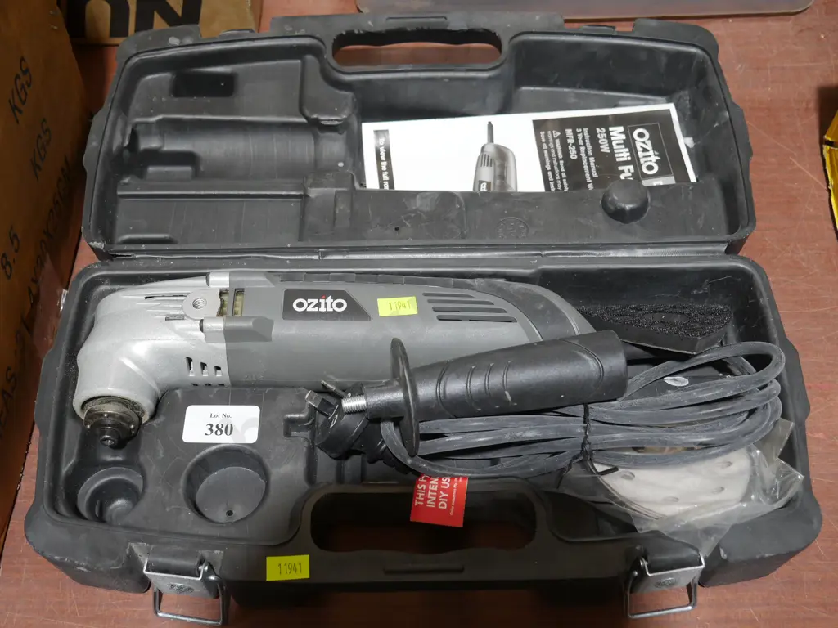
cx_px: 419
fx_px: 1065
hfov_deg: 42.9
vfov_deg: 32.9
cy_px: 314
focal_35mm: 44
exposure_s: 1/60
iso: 500
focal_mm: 22
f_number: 4.7
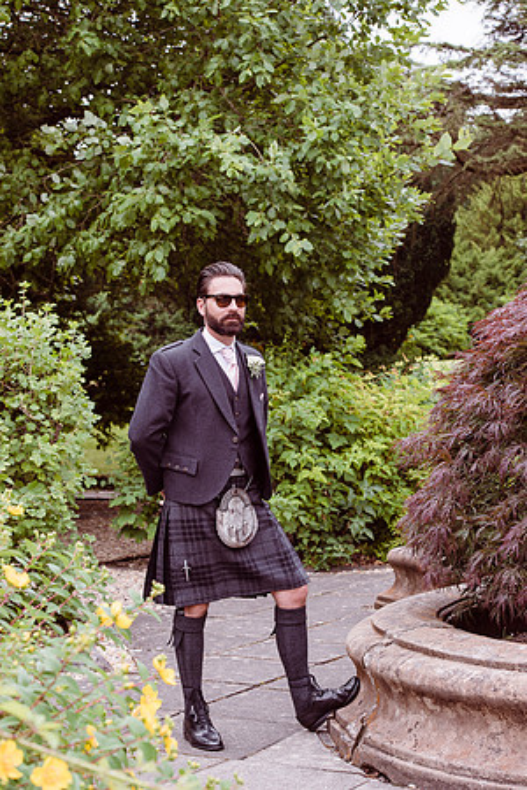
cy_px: 395
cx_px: 264
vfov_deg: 28.8
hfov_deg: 19.5
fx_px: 1537
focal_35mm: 70
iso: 320
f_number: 5.6
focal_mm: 70
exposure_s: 1/320
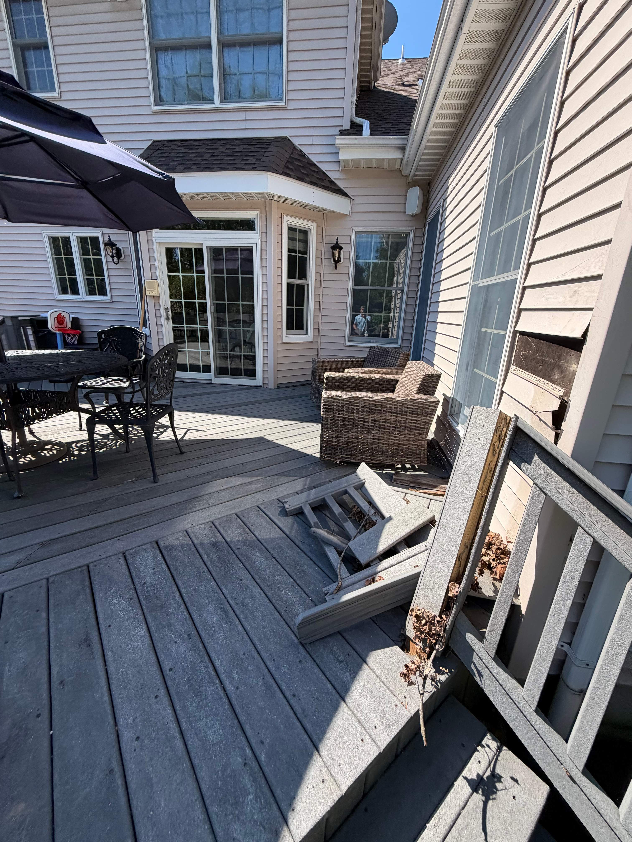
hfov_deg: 85.7
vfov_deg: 102.1
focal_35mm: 14
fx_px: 341
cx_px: 316
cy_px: 421
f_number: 2.2
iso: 50
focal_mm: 2.22
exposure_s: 1/502
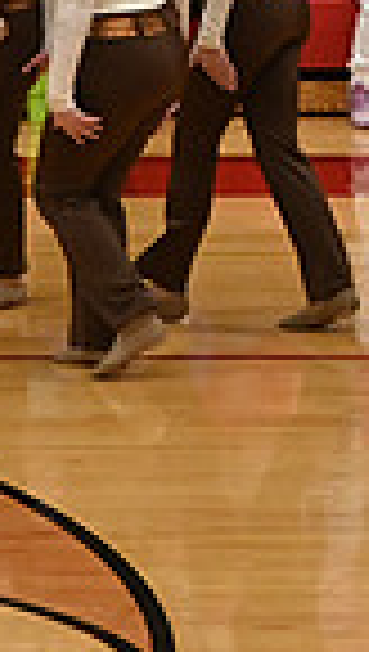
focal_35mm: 439
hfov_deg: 2.7
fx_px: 7605
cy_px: 56
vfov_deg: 4.9
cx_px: 1206
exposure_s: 1/400
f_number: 4
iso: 3200
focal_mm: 70
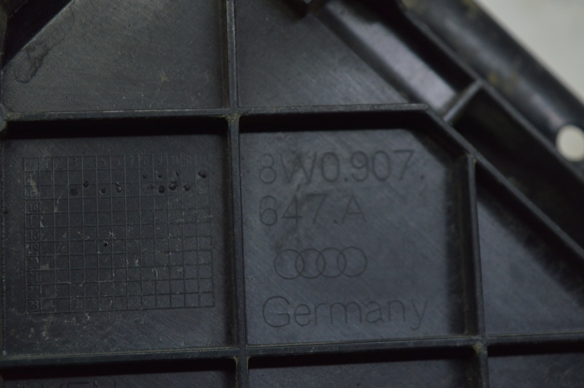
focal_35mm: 72
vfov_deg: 18.9
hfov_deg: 28.1
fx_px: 1167
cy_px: 194
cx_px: 292
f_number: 5.6
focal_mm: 48
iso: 400
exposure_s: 1/40
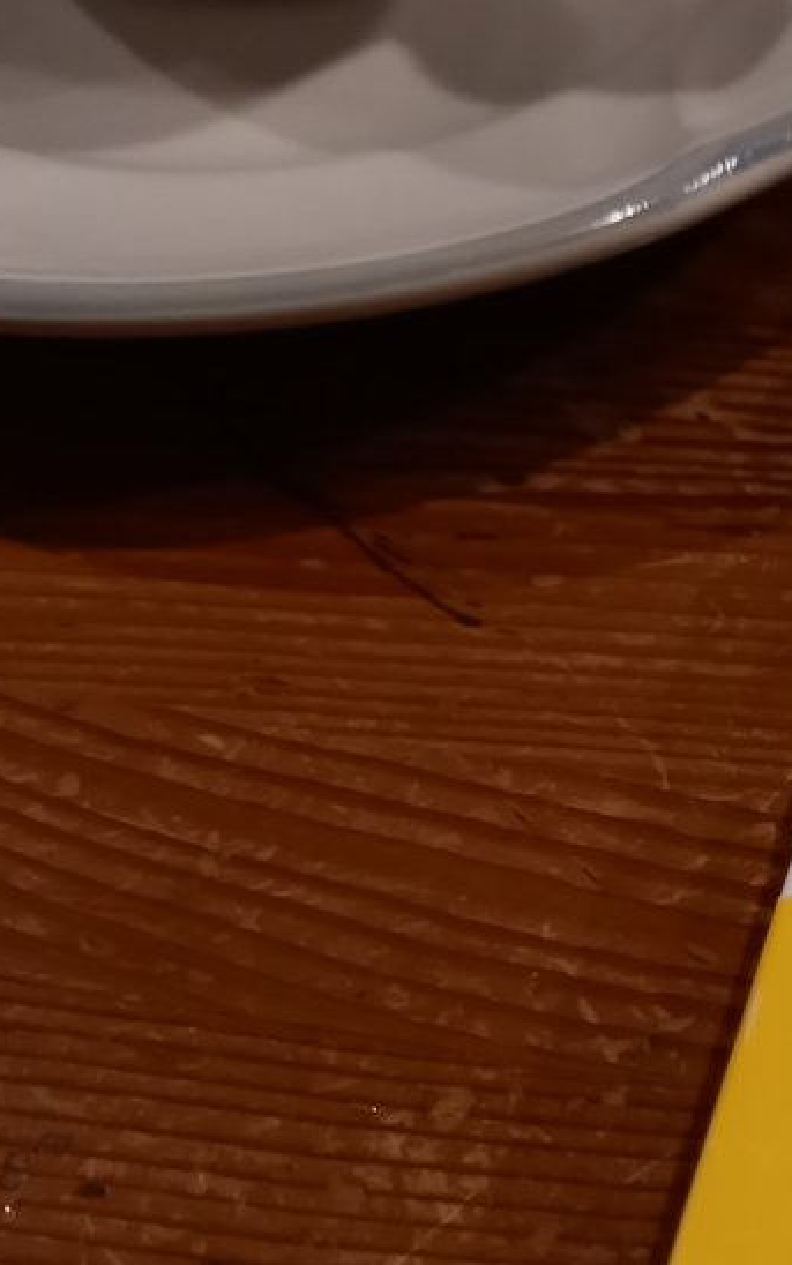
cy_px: 829
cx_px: 947
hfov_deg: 20.9
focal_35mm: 58
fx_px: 2001
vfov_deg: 34.8
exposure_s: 1/33.3
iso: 400
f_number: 2
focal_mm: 4.6
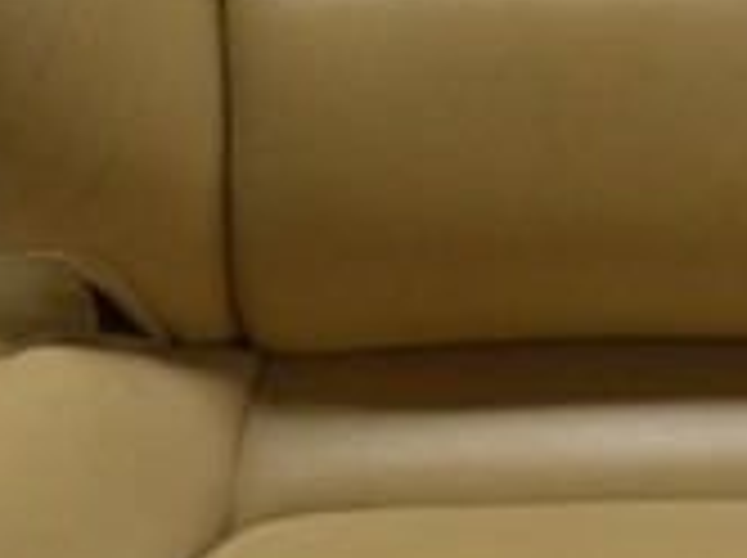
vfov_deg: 13.8
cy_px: 857
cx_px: 531
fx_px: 2155
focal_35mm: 100
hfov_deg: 19.6
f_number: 5.6
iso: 400
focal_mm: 18
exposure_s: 1/20
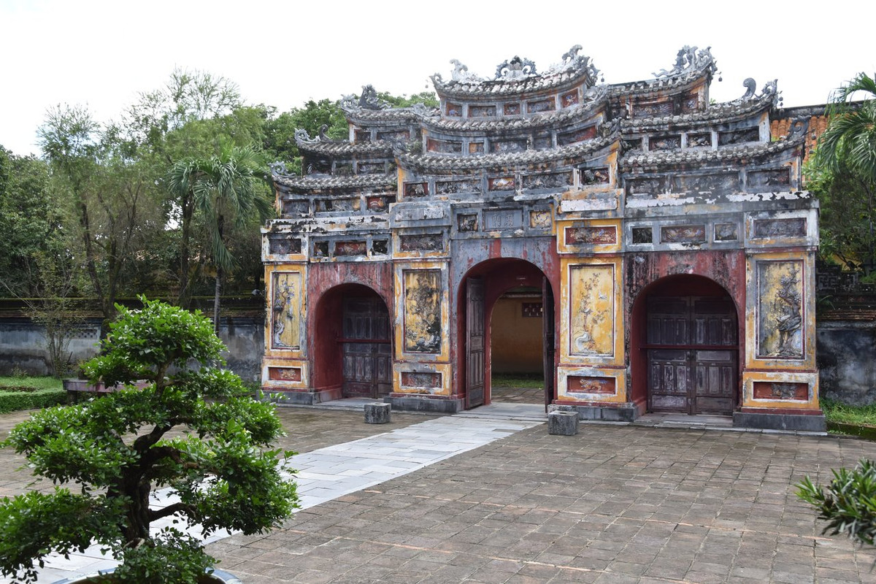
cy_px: 292
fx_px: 876
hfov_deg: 53.1
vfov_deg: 36.9
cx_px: 438
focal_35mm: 36
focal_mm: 24
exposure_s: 1/250
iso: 320
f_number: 8
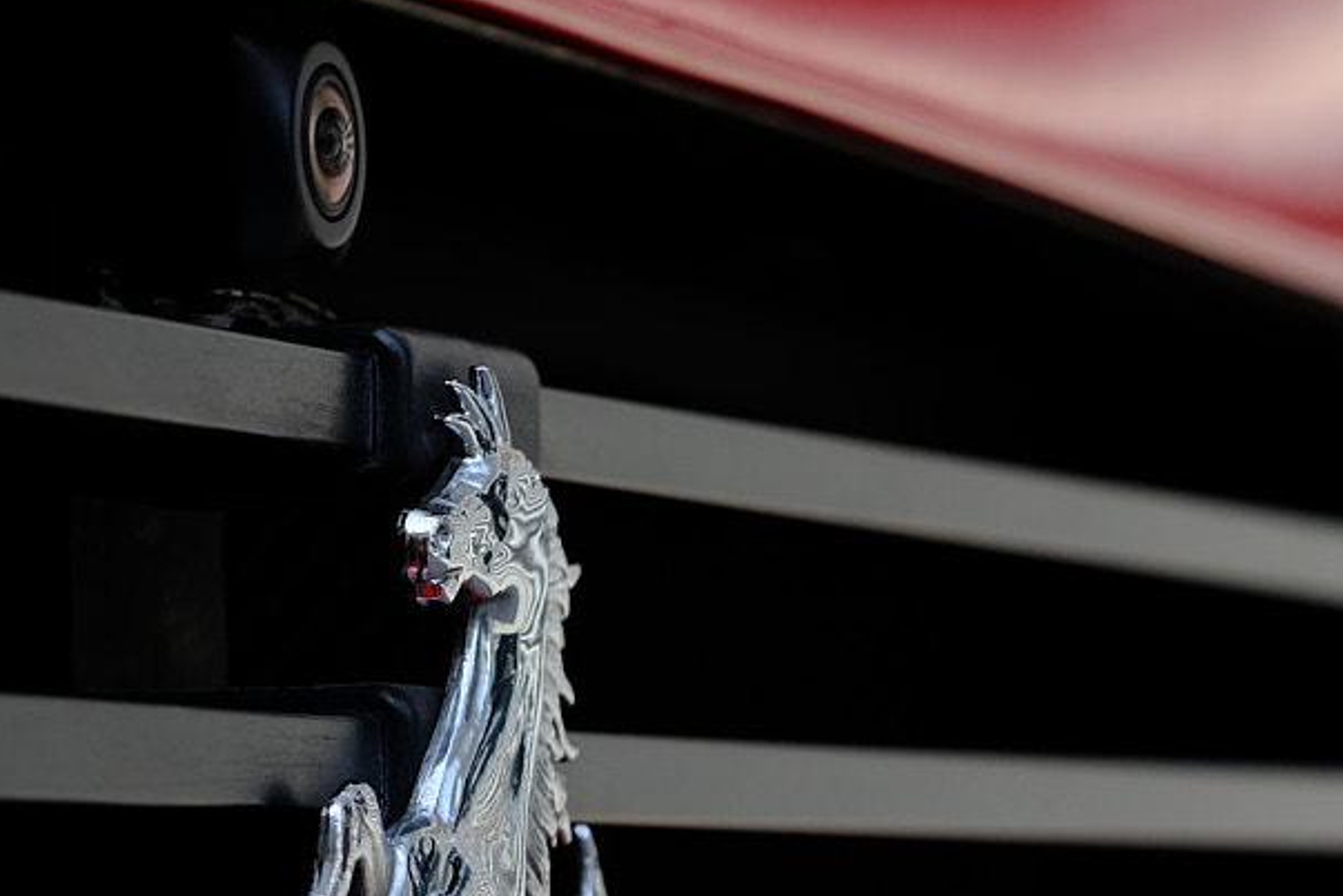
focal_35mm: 223
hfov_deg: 9.2
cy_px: 1019
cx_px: 1316
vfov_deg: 6.1
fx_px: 8318
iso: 400
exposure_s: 1/640
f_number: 5.6
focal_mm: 56
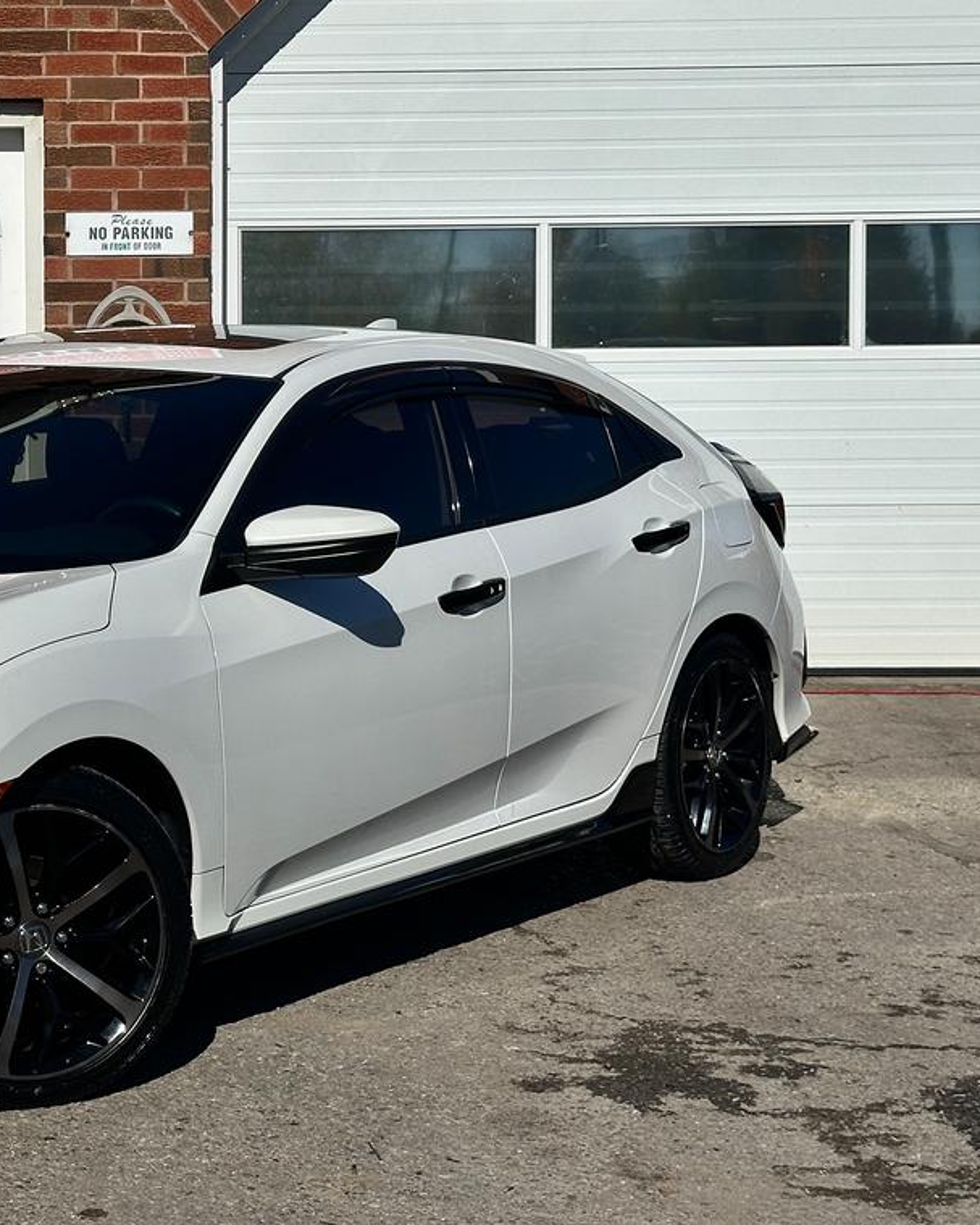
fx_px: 2865
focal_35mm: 79
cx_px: 95
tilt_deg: -2.0
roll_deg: +1.0
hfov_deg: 19.1
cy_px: 478
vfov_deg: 24.1
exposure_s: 1/12048
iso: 64
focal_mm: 6.86
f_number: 1.78
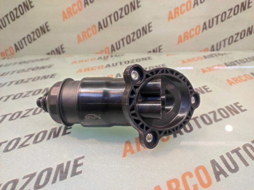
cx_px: 127
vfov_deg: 74.7
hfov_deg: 91.1
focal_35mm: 17
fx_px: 125
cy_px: 95
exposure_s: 1/33
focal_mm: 4.74
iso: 1103
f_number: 1.79
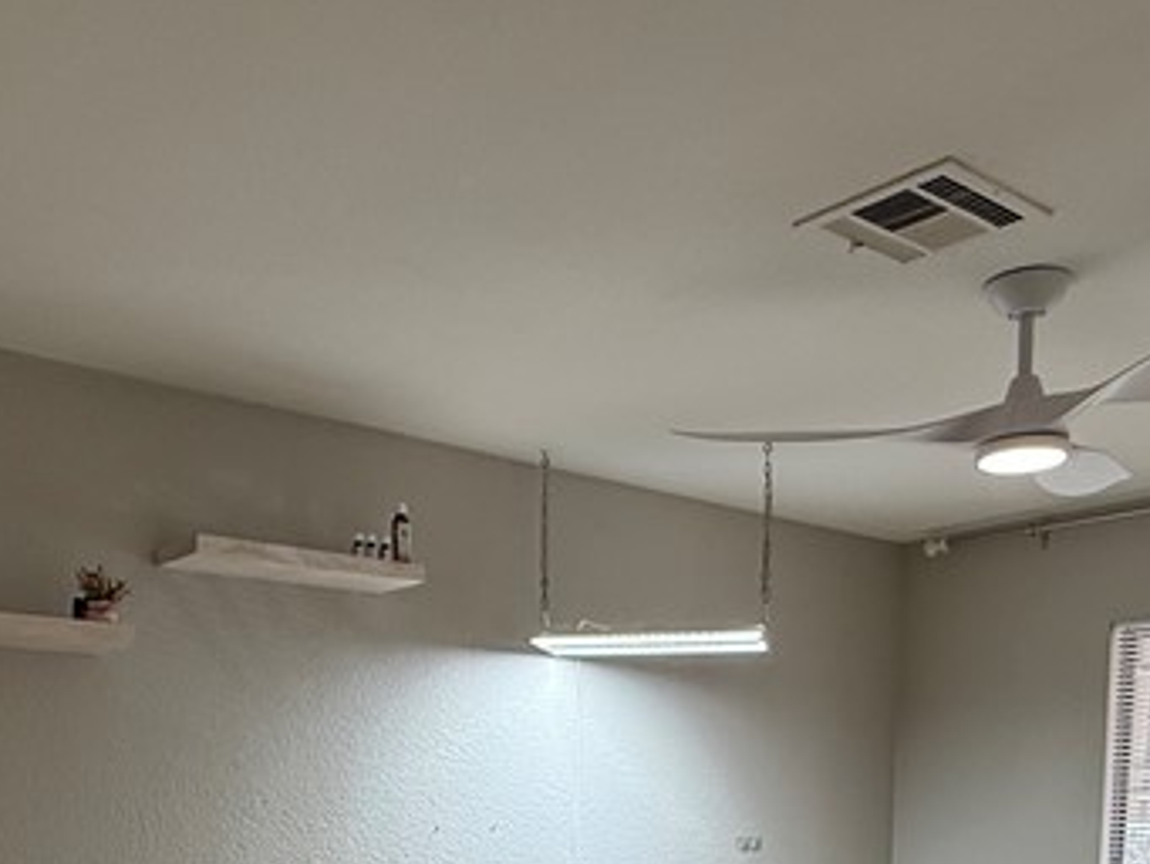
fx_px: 1396
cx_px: 513
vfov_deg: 29.9
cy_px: 1009
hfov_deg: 44.7
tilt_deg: -7.3
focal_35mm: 42
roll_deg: -0.6
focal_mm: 2.22
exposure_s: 1/189
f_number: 2.2
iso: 64
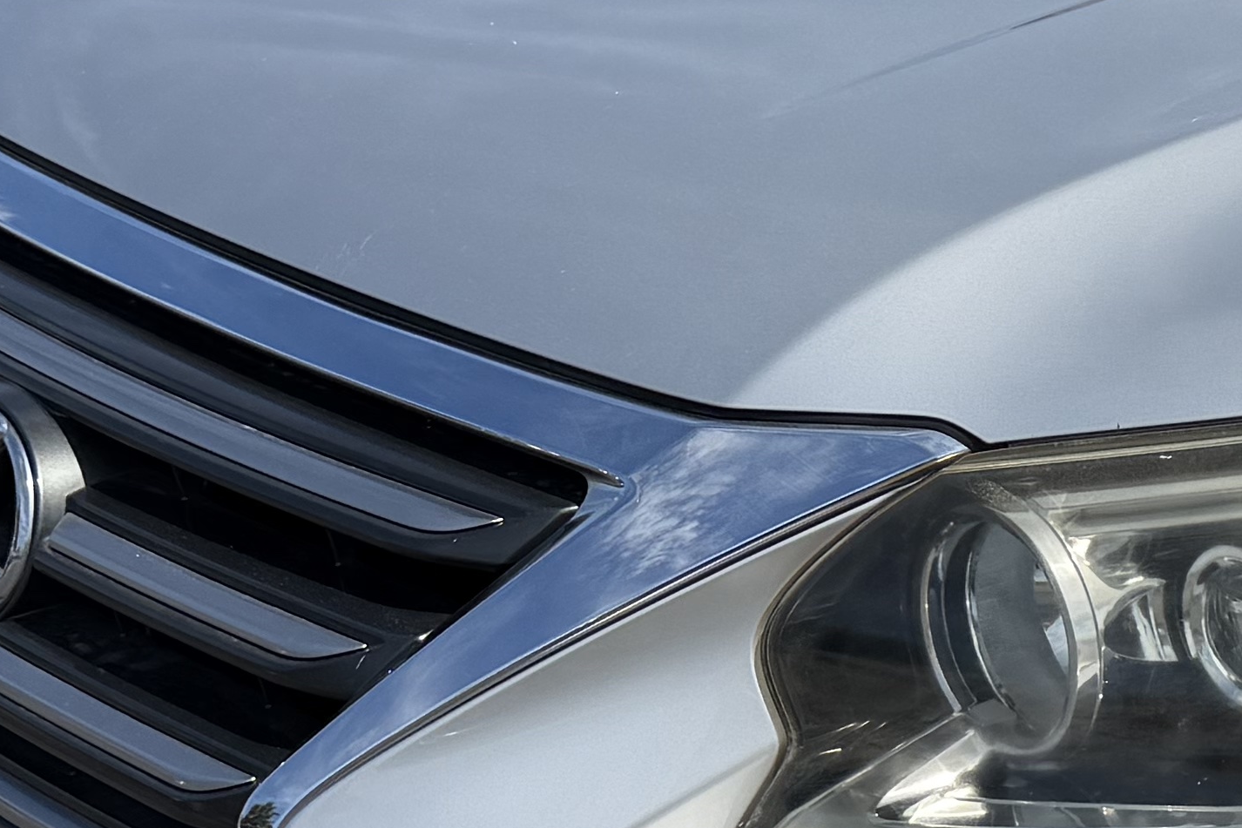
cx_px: 1251
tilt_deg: -22.4
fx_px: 3450
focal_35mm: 100
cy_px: 742
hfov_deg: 19.8
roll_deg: -3.4
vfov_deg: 13.6
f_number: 1.78
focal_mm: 6.76
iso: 80
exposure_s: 1/9091
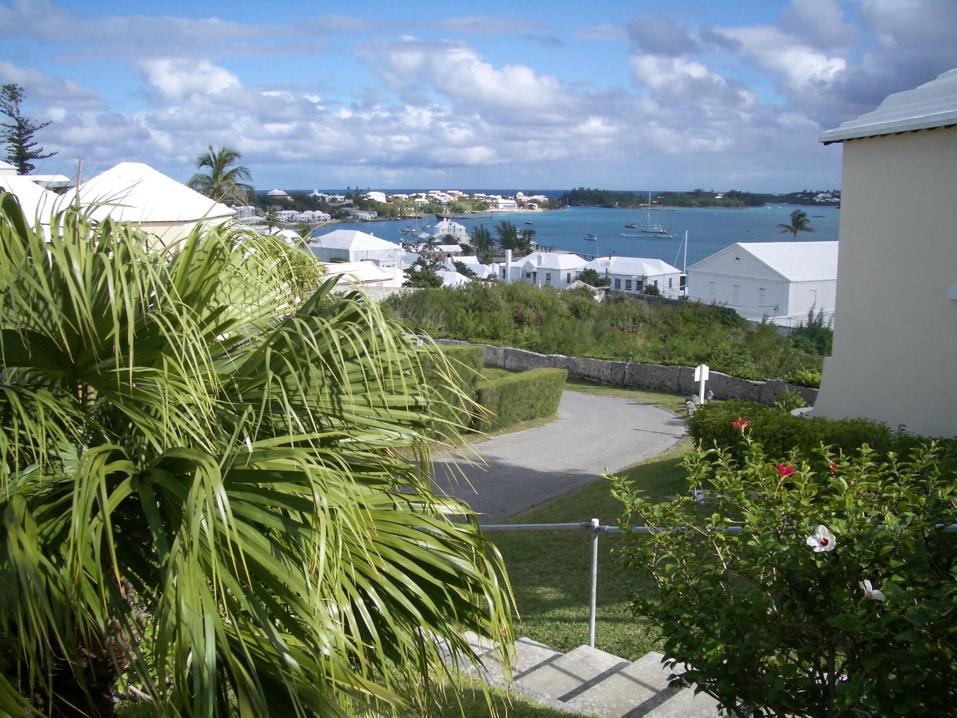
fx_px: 968
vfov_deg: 40.7
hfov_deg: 52.6
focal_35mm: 35
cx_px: 478
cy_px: 359
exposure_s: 1/640
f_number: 4.3
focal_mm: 5.8
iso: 50
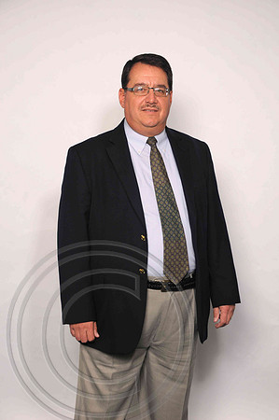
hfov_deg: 20.6
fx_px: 769
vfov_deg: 30.5
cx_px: 140
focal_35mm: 66
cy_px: 210
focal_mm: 44
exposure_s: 1/60
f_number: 5.6
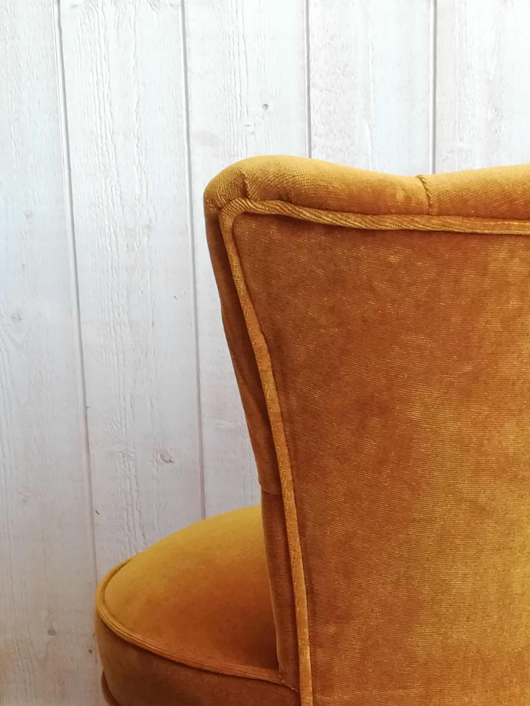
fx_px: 1510
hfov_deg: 19.7
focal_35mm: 74
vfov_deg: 26.0
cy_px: 532
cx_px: 425
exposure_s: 1/33.3
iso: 200
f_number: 2.2
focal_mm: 3.83
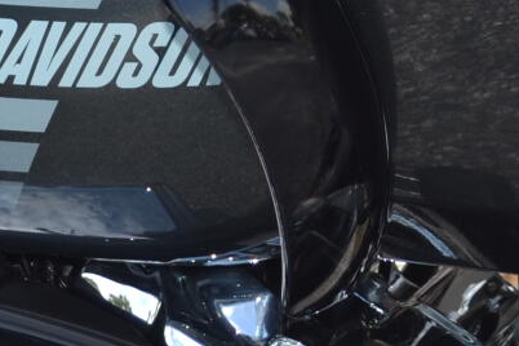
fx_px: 3013
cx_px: 556
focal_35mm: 209
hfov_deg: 9.8
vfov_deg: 6.3
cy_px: -463
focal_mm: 28
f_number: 5.6
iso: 100
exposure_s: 1/200
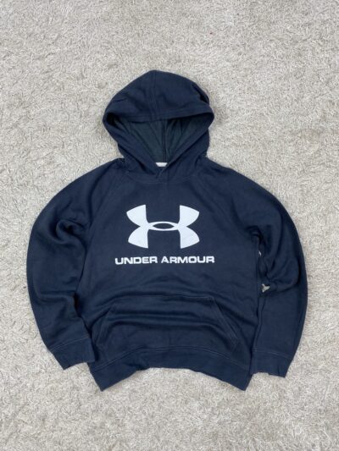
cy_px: 226
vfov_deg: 67.3
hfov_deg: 53.1
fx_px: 339
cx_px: 170
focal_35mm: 26
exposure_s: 1/100
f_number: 1.8
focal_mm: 4.25
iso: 100
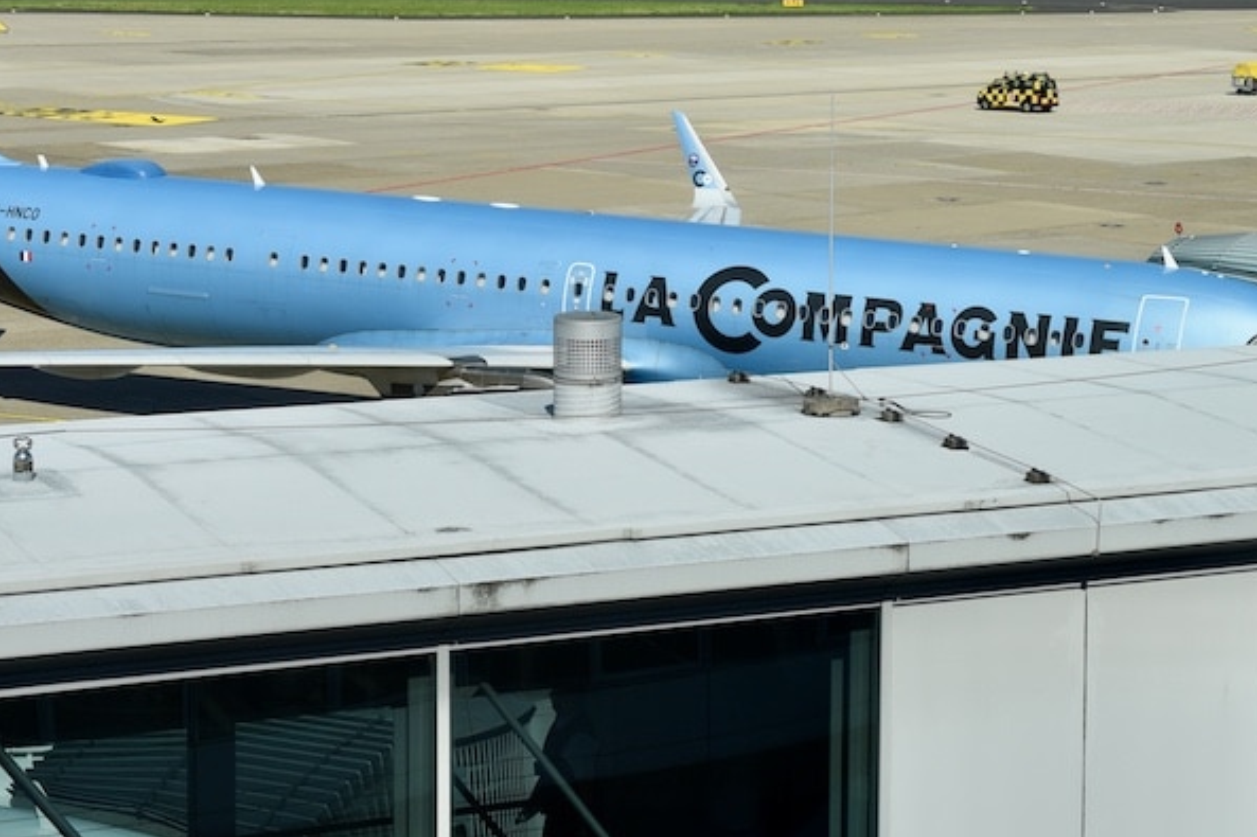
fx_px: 3316
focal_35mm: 95
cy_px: 306
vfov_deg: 14.4
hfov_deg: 21.4
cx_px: 829
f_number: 13
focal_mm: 55
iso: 500
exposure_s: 1/640
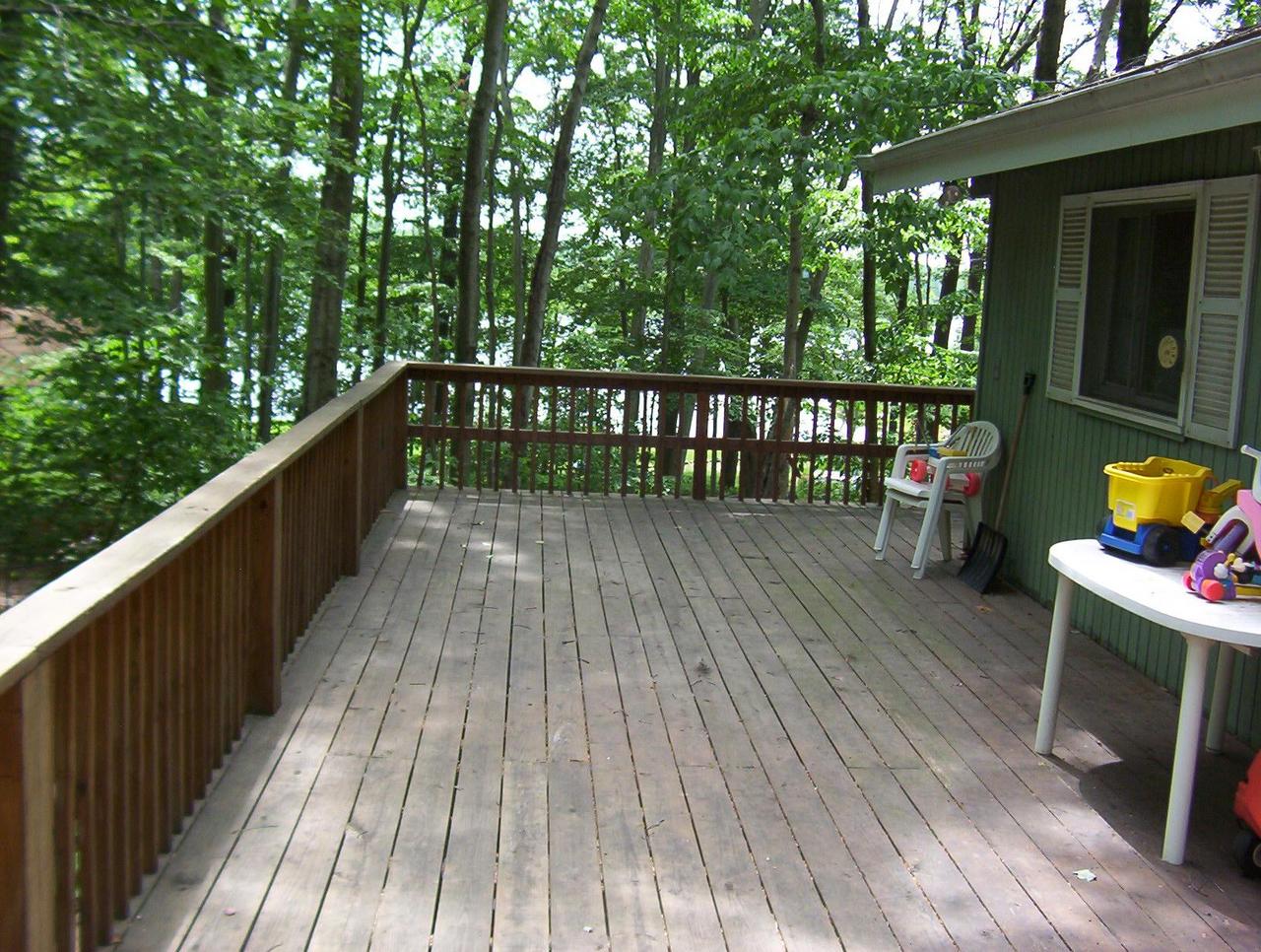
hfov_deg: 51.3
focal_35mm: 36
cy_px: 476
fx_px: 1314
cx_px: 630
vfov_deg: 39.8
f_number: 2.76
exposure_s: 1/339
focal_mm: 5.54
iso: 100
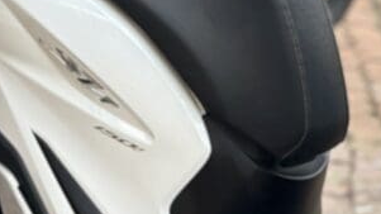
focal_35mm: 178
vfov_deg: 6.8
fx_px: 1797
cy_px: 191
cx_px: 313
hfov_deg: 12.0
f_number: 1.78
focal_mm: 6.86
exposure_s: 1/935
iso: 80
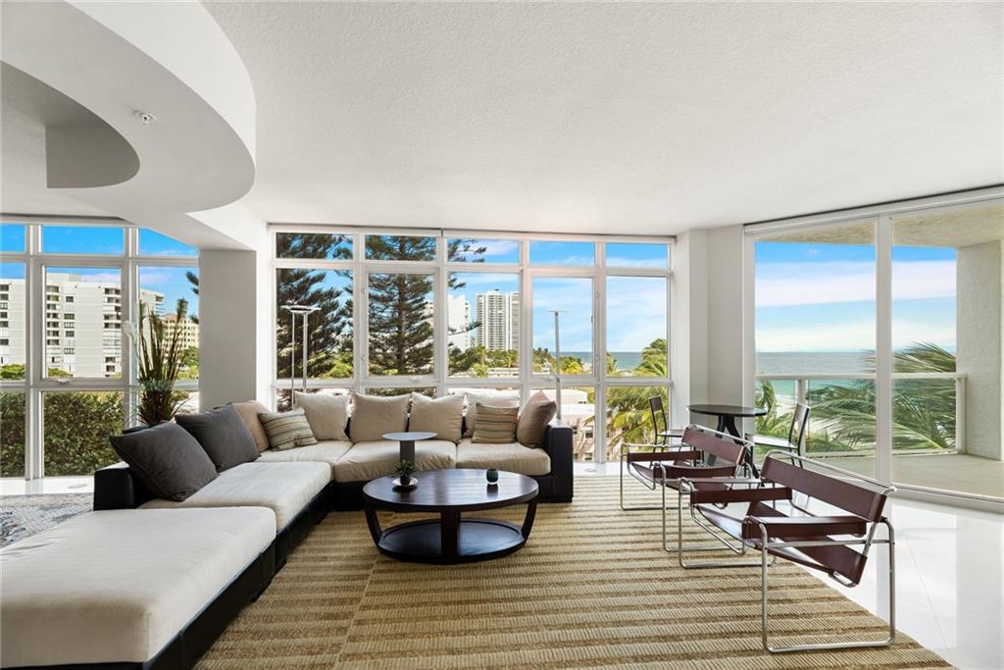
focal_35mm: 14
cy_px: 335
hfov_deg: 104.2
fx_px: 390
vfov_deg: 81.2
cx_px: 502
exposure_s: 1/13
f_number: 7.1
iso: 200
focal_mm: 14
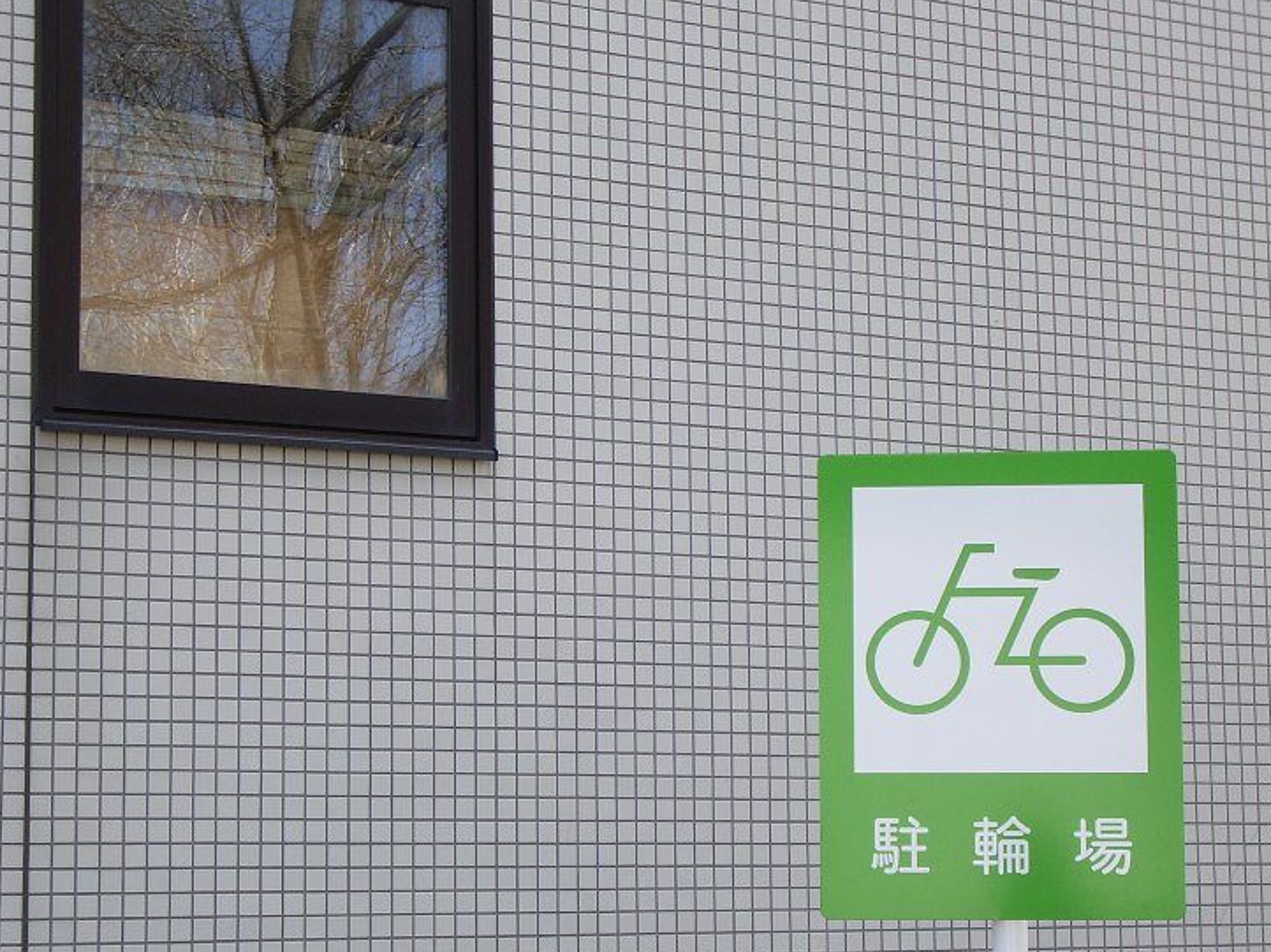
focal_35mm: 82
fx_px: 3010
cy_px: 502
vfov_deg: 18.0
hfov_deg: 23.8
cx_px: 646
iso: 80
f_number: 3.9
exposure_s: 1/200
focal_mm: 12.2
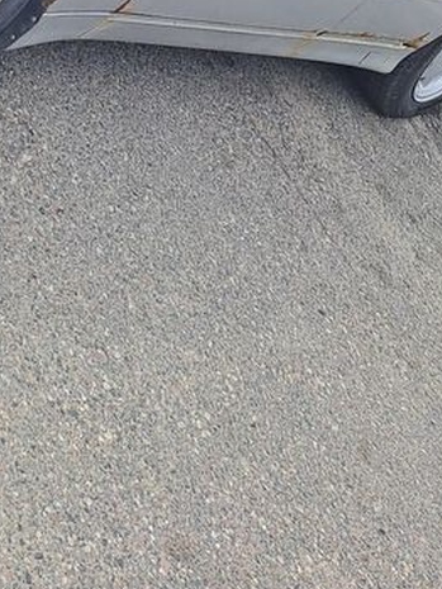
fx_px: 1463
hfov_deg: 17.2
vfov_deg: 19.1
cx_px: 165
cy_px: -360
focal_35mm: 86
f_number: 1.8
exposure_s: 1/766
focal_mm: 4.65
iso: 32
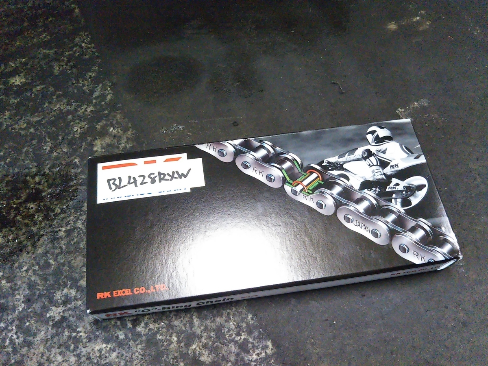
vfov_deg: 46.8
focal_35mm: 30
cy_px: 183
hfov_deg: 60.0
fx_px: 423
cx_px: 244
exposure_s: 1/23
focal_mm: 4
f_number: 2.2
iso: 783
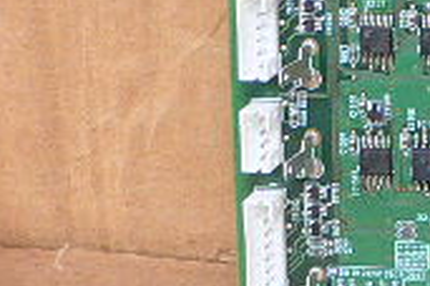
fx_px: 1624
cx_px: 800
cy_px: -113
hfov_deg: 13.4
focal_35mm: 136
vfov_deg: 9.8
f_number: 2.8
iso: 200
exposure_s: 1/10
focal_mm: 4.6
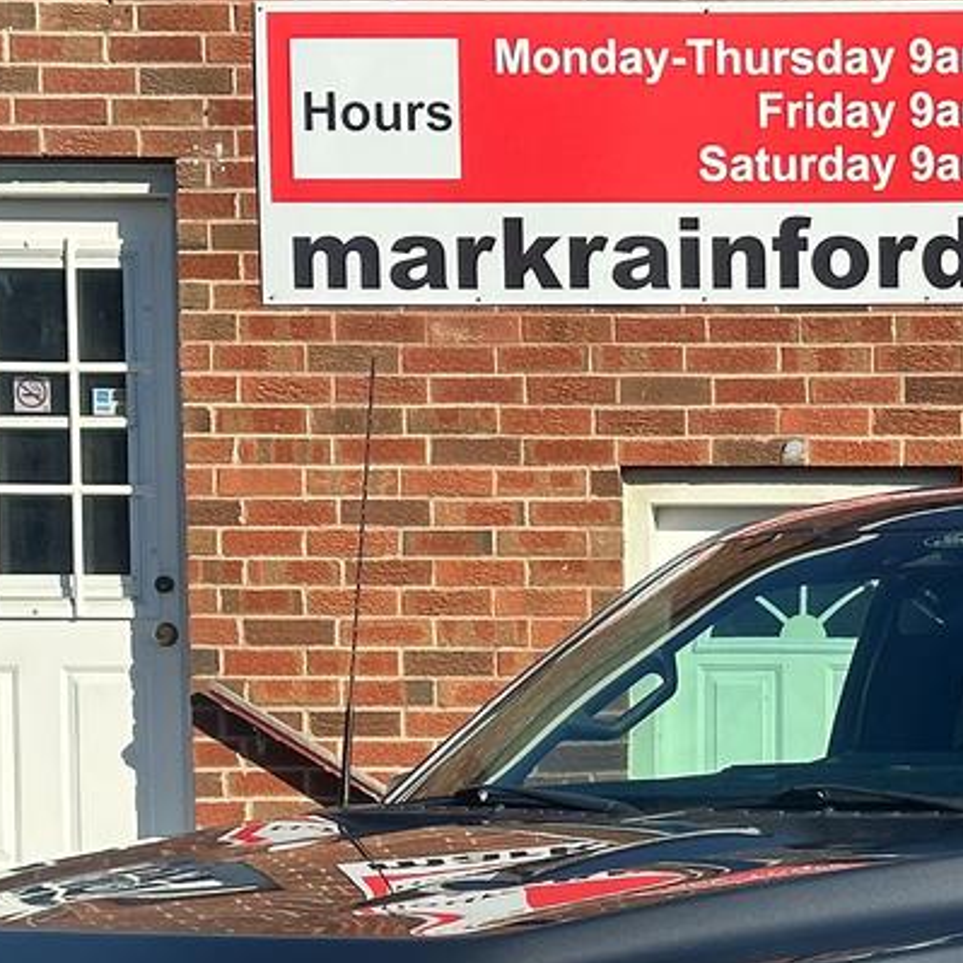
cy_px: 1062
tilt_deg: -3.4
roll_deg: +0.6
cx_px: 1122
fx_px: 4280
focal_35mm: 136
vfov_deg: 12.6
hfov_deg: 12.6
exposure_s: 1/3367
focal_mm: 6.86
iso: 64
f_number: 1.78
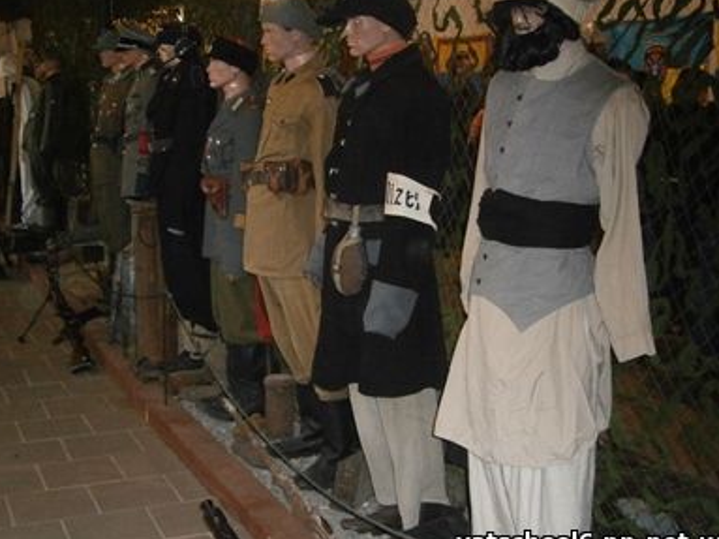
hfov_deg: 34.9
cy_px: 261
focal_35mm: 55
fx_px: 1142
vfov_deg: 26.5
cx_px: 330
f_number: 3.4
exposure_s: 1/40
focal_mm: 8.3
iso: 640
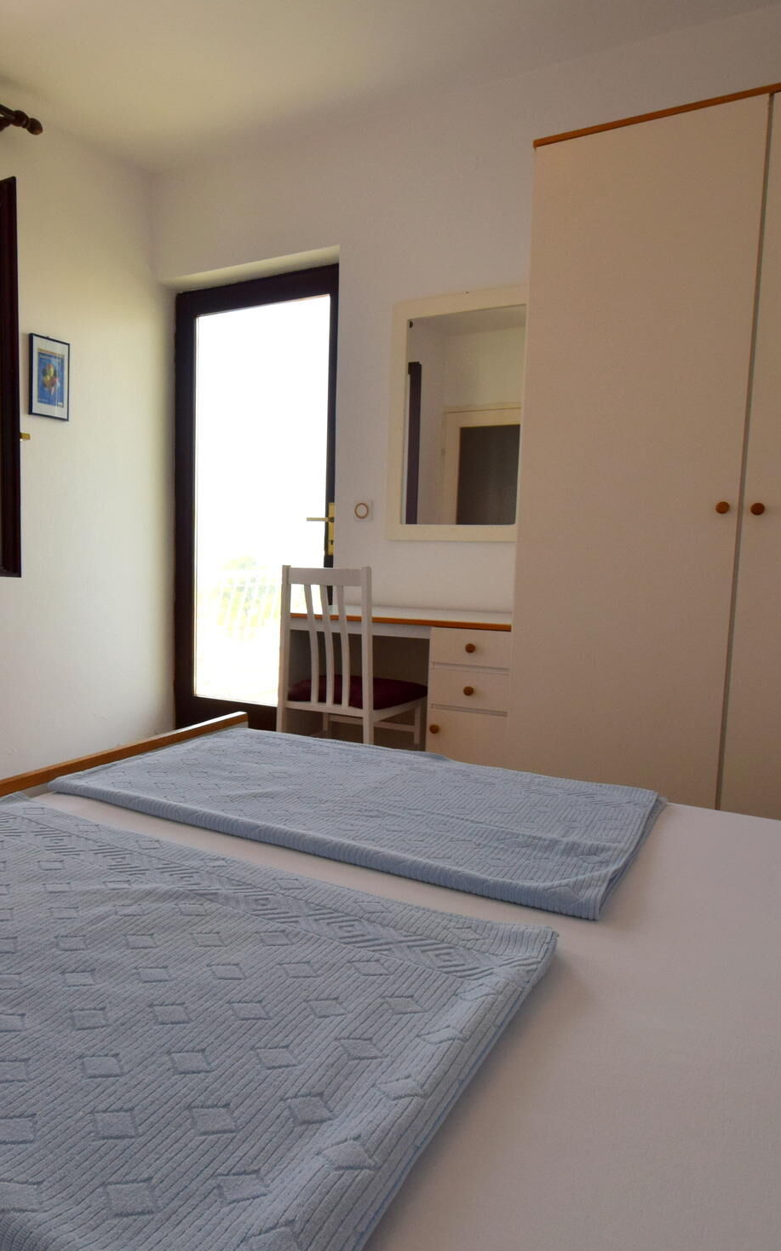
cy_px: 626
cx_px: 231
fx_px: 852
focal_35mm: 25
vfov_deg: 72.6
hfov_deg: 48.0
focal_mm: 10
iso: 400
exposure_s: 1/200
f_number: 7.1
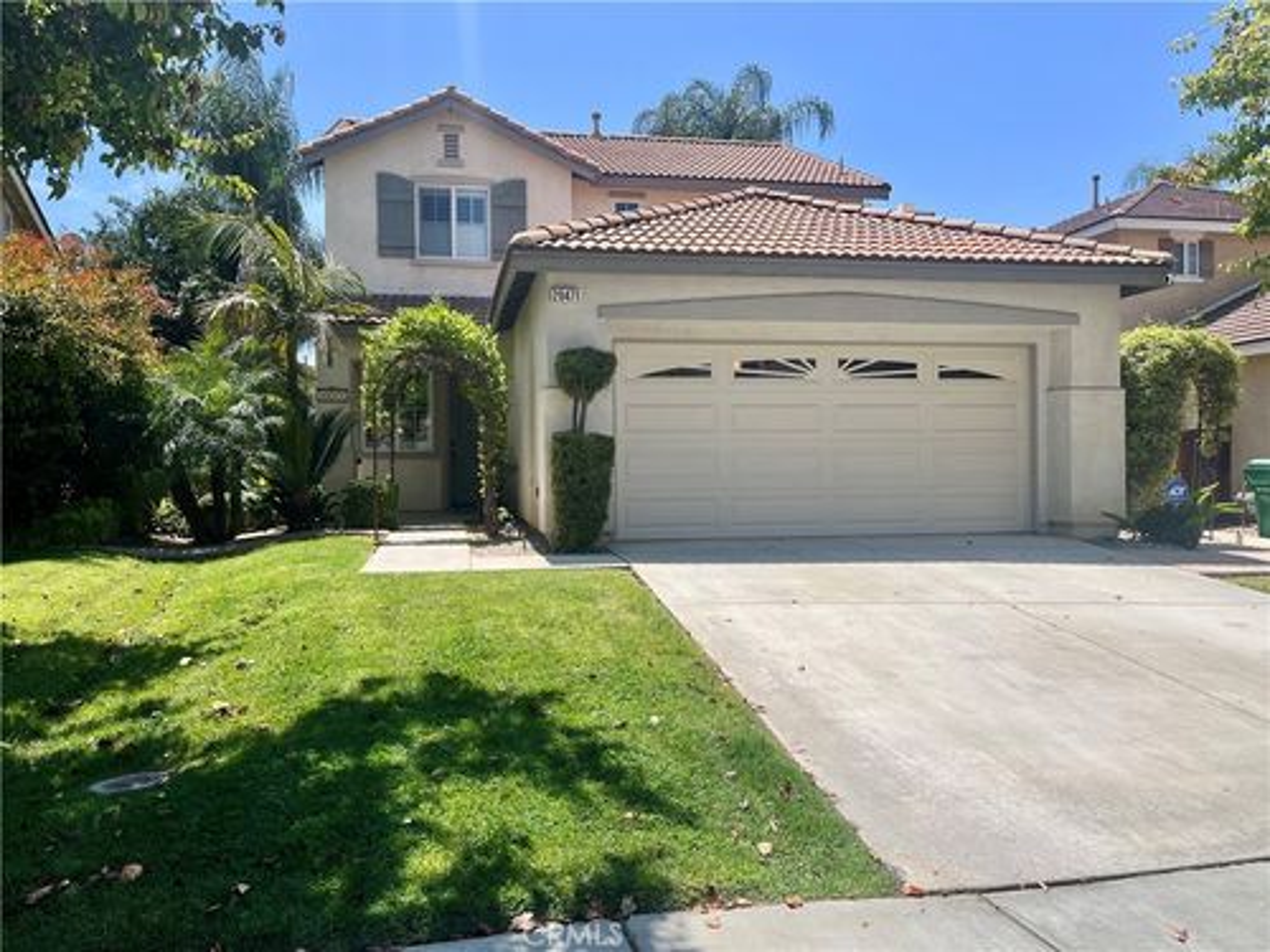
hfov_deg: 67.3
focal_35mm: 26
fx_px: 954
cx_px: 635
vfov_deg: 53.1
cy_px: 476
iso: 50
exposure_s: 1/3215
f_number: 1.6
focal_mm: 5.1
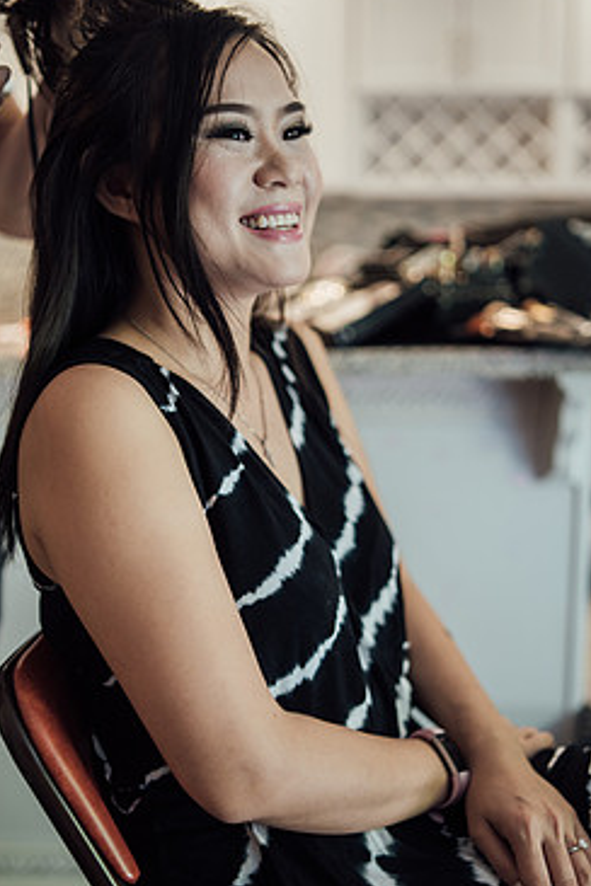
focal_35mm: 43
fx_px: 1059
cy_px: 450
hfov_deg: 31.2
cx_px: 300
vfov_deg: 45.4
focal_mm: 35
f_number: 1.4
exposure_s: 1/320
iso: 640
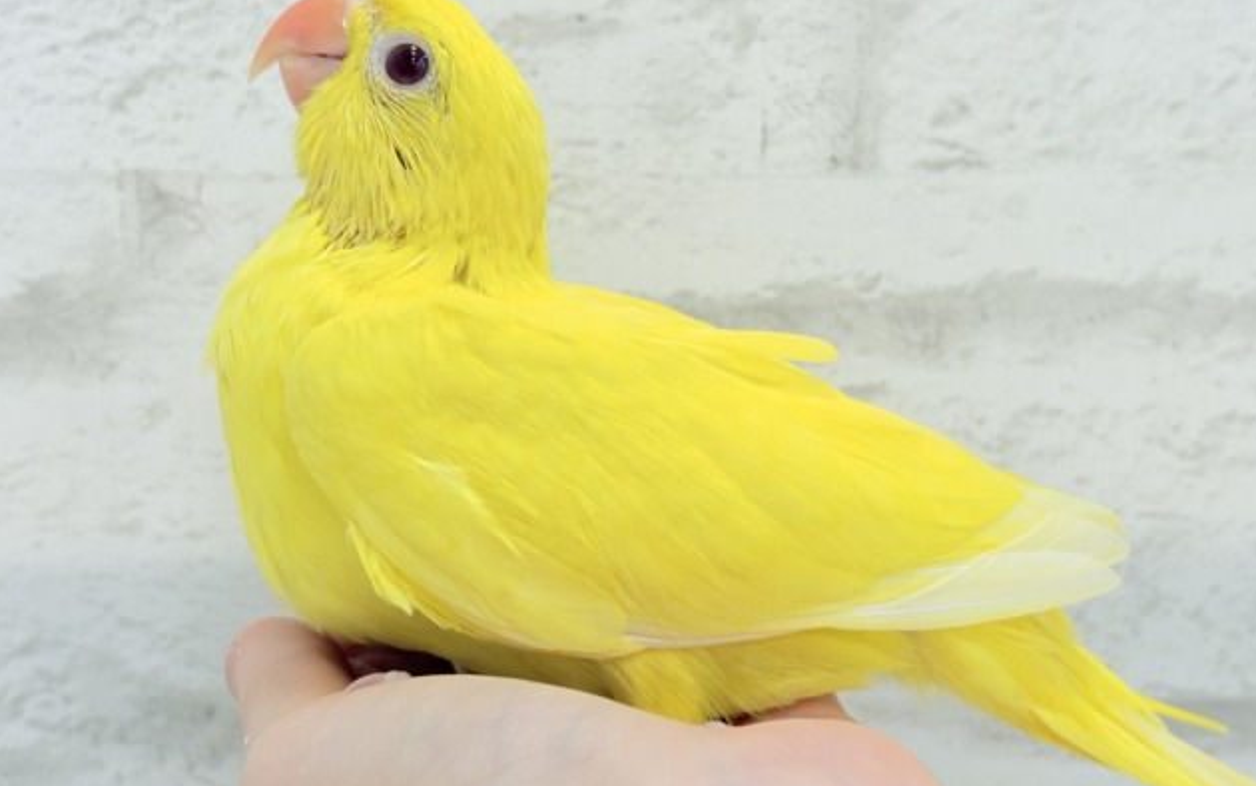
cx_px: 630
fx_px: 1917
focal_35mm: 56
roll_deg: +1.0
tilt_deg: -7.4
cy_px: 313
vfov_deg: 23.1
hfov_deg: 36.3
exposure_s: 1/100
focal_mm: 5.96
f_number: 1.6
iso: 50
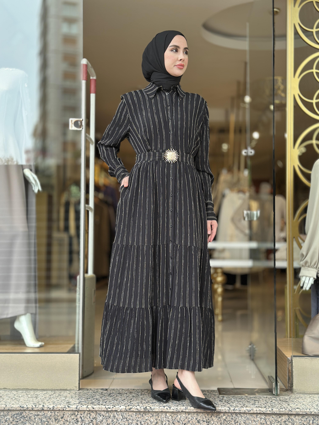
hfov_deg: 30.3
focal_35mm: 48
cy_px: 212
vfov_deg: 39.7
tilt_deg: +3.7
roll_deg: -0.6
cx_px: 160
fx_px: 590
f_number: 1.78
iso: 100
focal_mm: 6.86
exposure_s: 1/171
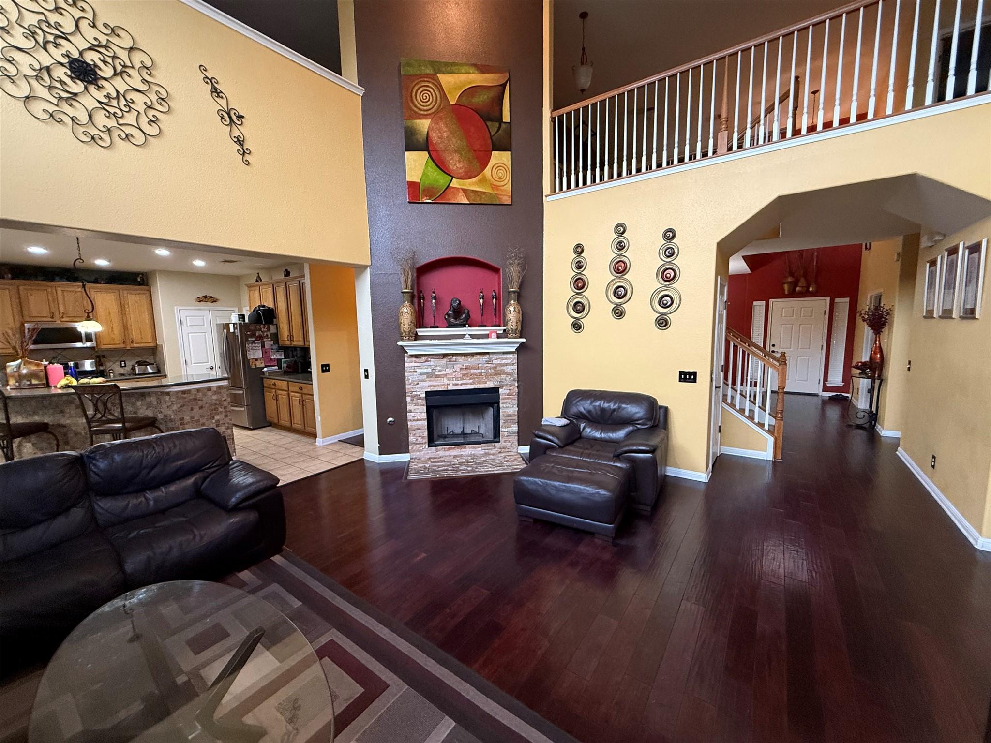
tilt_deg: -6.2
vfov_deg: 85.7
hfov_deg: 102.1
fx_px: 401
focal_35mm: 14
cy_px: 372
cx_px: 496
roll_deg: +1.1
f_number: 2.2
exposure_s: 1/60
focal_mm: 2.22
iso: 500
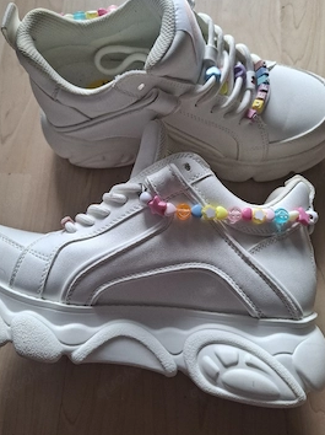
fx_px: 326
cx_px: 157
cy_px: 193
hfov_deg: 53.0
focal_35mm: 26
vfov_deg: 67.1
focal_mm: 5.54
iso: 80
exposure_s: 1/100
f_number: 1.8
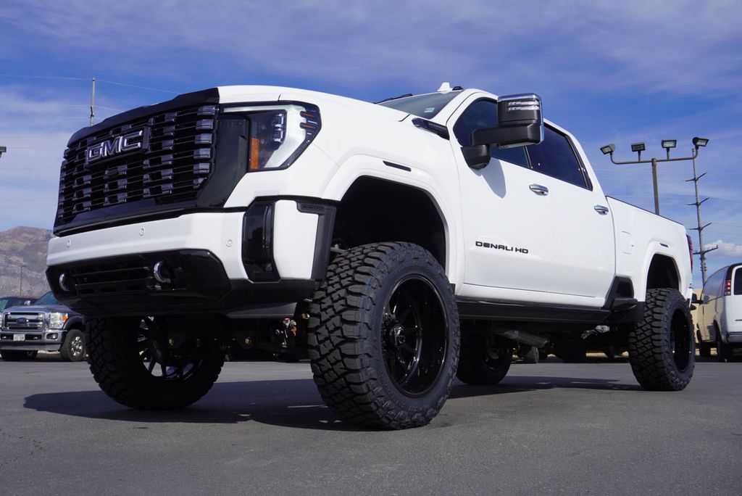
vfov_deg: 36.9
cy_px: 248
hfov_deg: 53.1
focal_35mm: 36
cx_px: 371
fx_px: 742
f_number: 8
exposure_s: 1/400
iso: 100
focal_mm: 24
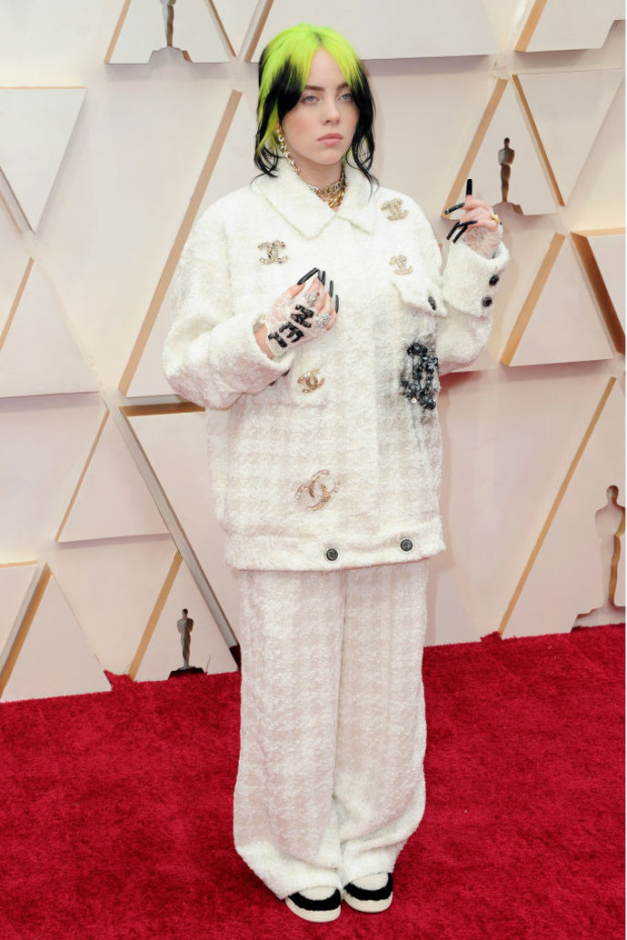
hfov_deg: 20.0
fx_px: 1775
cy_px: 470
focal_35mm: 68
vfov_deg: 29.6
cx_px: 314
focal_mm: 68
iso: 800
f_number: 7.1
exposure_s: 1/200
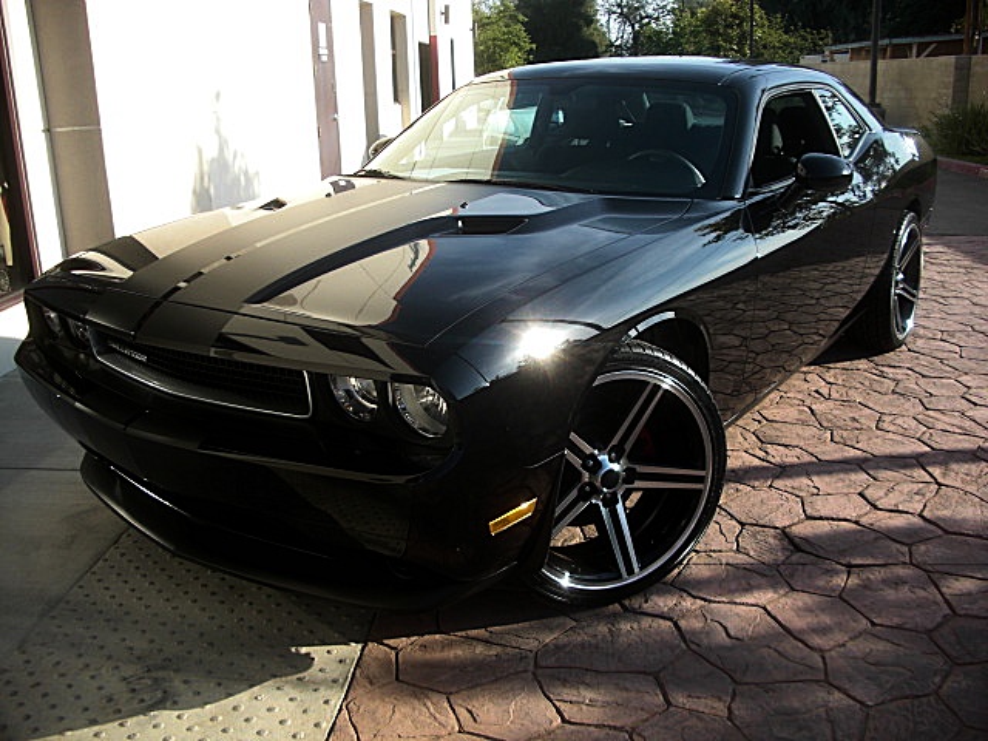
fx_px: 1028
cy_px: 370
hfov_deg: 51.4
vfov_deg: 39.7
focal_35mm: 36
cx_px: 494
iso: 50
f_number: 2.8
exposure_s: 1/400
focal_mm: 6.3
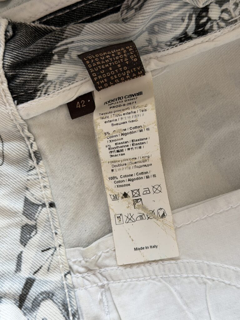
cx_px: 120
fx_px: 444
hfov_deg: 30.3
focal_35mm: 48
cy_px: 160
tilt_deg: -79.7
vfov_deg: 39.7
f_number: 1.78
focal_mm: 6.76
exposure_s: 1/113
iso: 100
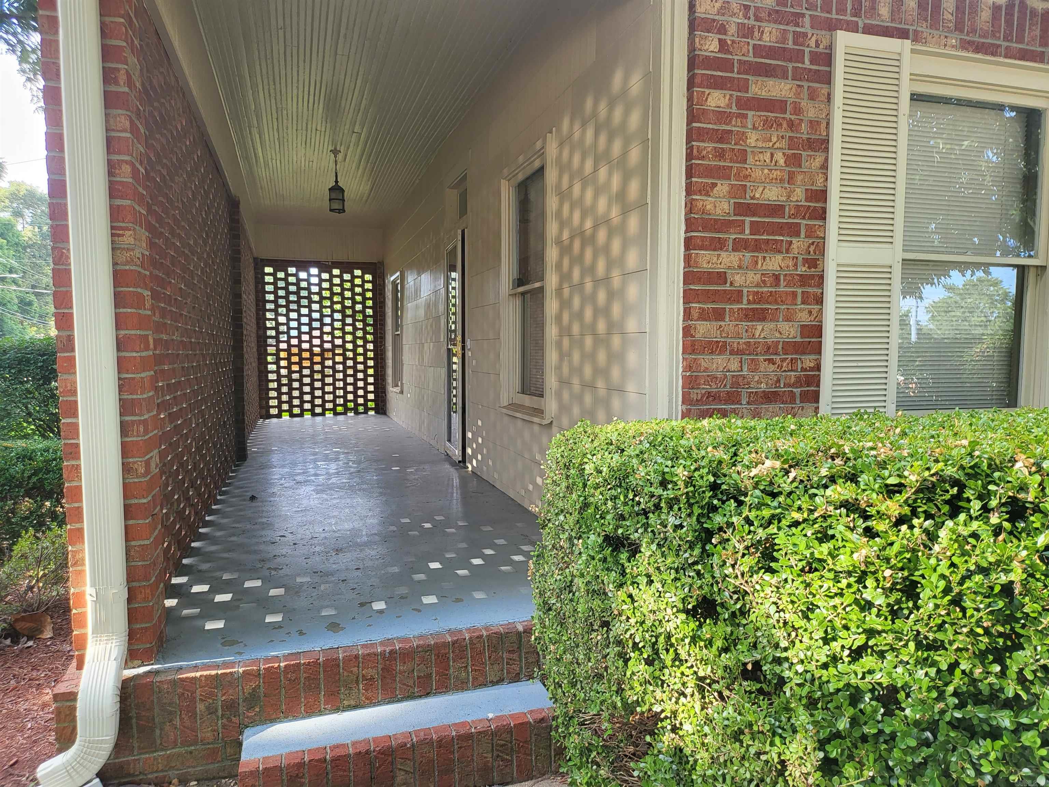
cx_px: 524
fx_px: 727
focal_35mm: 24
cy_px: 394
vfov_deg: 56.8
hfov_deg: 71.6
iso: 50
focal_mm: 5
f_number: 1.8
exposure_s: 1/120
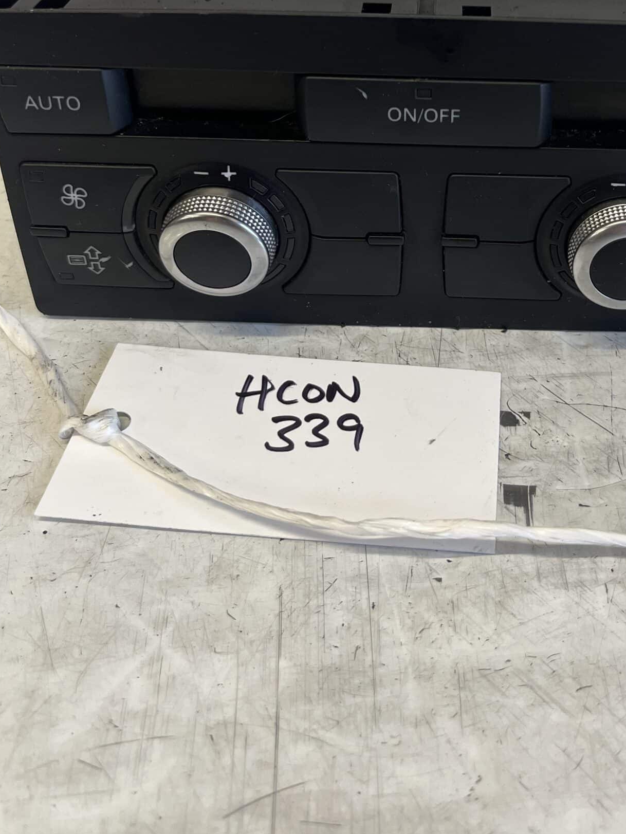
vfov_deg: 44.5
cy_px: 228
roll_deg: +0.2
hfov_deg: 34.6
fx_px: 988
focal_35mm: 41
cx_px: 453
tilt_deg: -33.3
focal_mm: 5.1
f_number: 1.6
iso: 100
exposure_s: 1/100
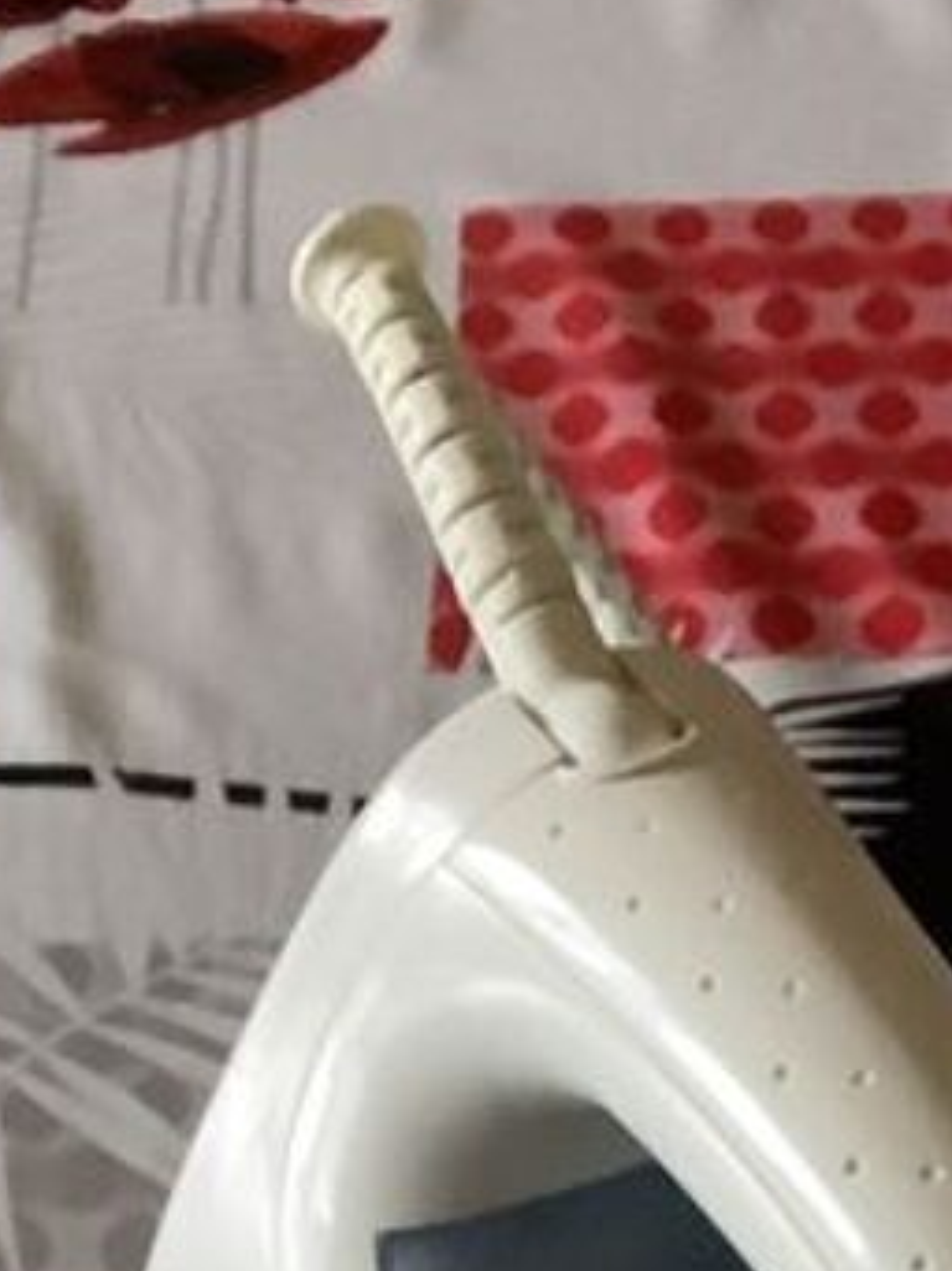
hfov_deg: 12.2
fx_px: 4442
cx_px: 677
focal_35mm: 121
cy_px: 2239
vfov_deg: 14.5
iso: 320
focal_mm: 3.3
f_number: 2.4
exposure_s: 1/60
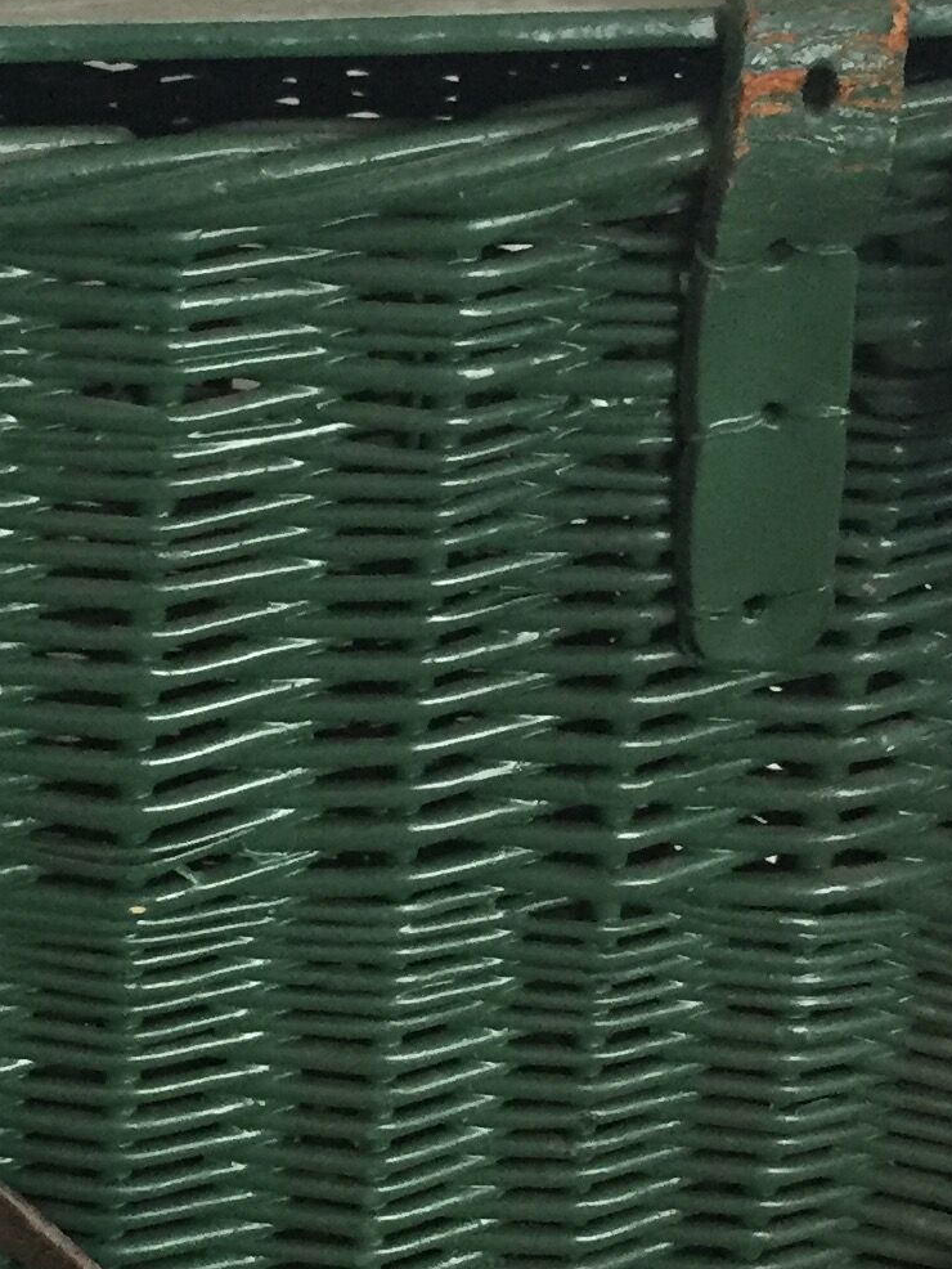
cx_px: -62
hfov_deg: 15.1
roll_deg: +2.2
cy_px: 723
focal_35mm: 96
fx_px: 3519
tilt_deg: -24.7
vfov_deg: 20.4
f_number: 2.2
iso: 250
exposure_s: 1/33
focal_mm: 4.15
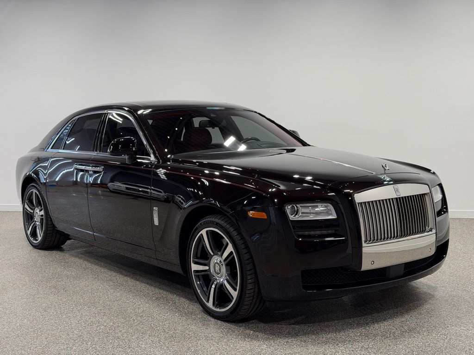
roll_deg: +1.1
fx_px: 657
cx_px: 237
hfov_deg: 39.7
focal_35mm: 48
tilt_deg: -5.2
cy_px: 178
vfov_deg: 30.3
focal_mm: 6.76
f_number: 1.78
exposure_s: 1/194
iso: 50
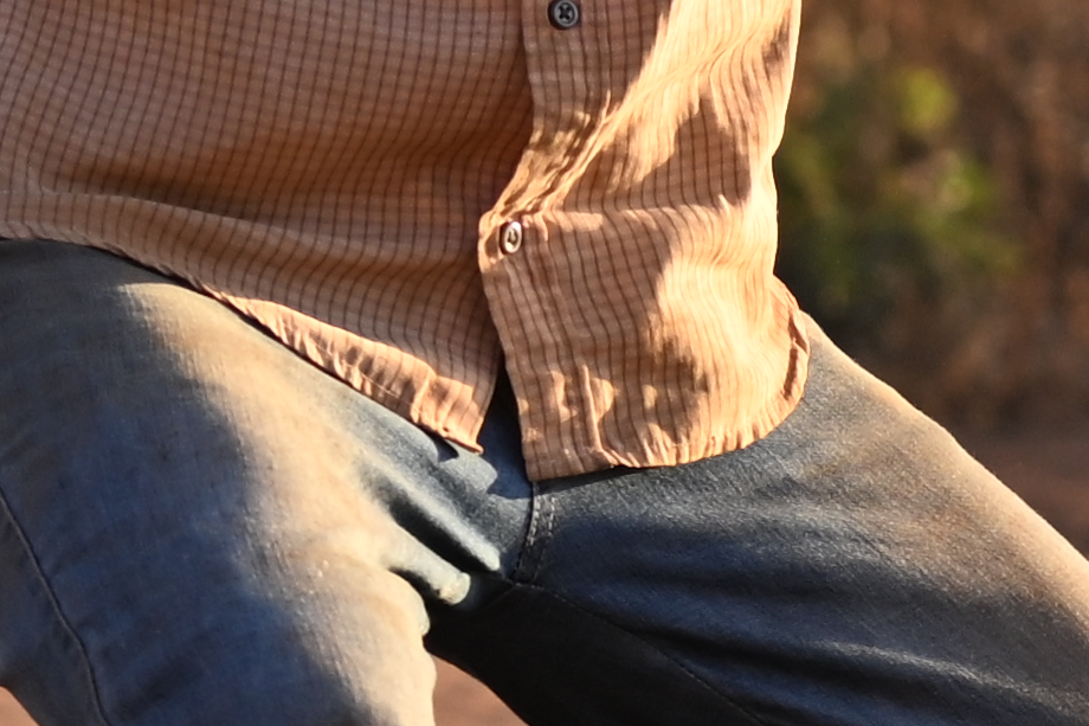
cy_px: -955
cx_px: -1651
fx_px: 16906
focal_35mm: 559
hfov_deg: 3.6
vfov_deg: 2.4
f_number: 4.5
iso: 400
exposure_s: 1/640
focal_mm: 85
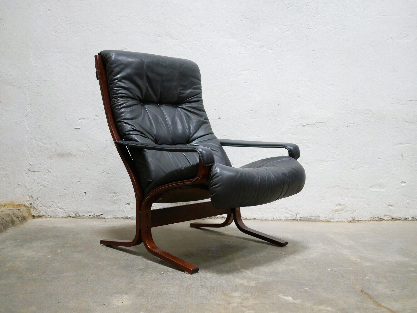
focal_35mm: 40
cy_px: 156
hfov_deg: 46.8
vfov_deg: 36.0
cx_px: 208
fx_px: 482
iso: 1600
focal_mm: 20
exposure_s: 1/60
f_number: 1.7
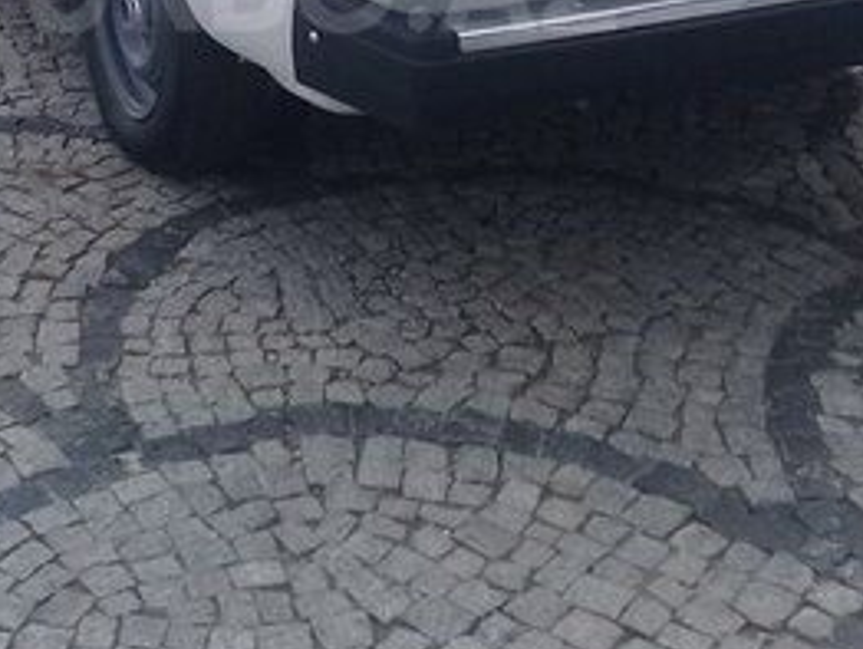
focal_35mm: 78
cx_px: 280
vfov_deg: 18.4
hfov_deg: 24.9
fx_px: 1946
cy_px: -18
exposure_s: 1/858
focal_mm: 3.3
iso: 50
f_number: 2.2
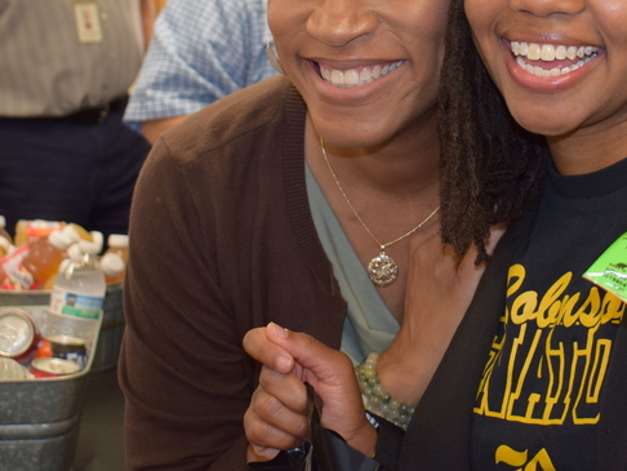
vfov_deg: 18.4
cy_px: 63
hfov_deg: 24.5
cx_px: 439
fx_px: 1432
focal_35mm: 79
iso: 800
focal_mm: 26
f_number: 4.5
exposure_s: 1/80
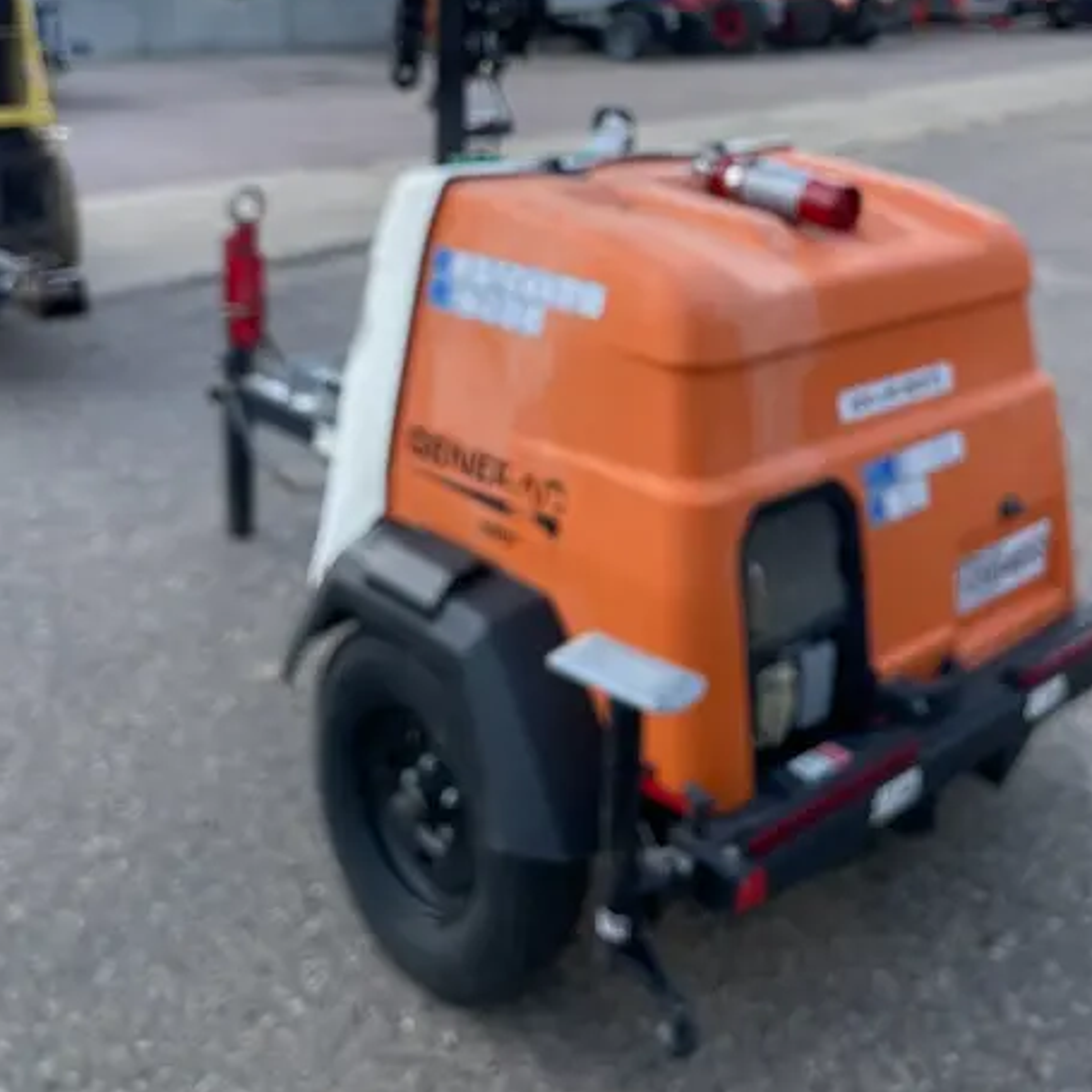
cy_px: 258
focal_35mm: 37
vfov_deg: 43.3
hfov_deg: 44.8
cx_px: 622
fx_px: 1321
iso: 32
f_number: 1.6
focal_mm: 4.2
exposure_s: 1/1014
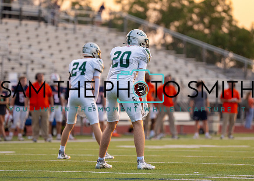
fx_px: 2116
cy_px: 84
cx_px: 126
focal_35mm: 293
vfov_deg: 4.9
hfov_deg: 6.9
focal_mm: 200
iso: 800
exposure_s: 1/2500
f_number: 2.8
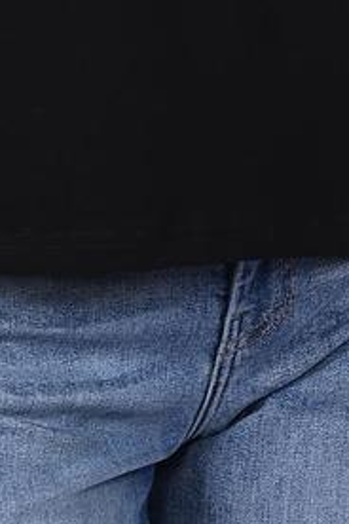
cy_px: -442
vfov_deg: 3.3
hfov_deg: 2.2
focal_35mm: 626
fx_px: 9102
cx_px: 137
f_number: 9
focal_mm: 120
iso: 200
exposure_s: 1/160
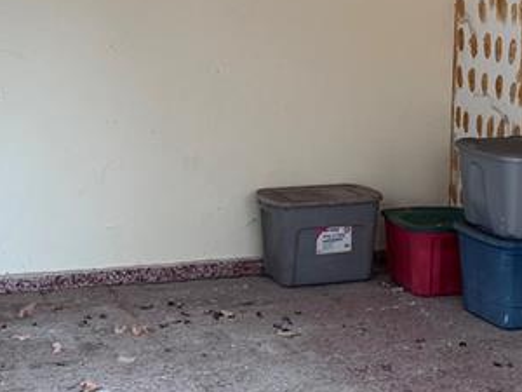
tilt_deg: -1.3
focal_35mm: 82
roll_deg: -2.5
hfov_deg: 23.4
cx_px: 440
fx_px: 1237
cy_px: 31
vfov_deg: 17.7
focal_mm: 6.76
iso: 200
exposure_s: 1/93
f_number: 1.78
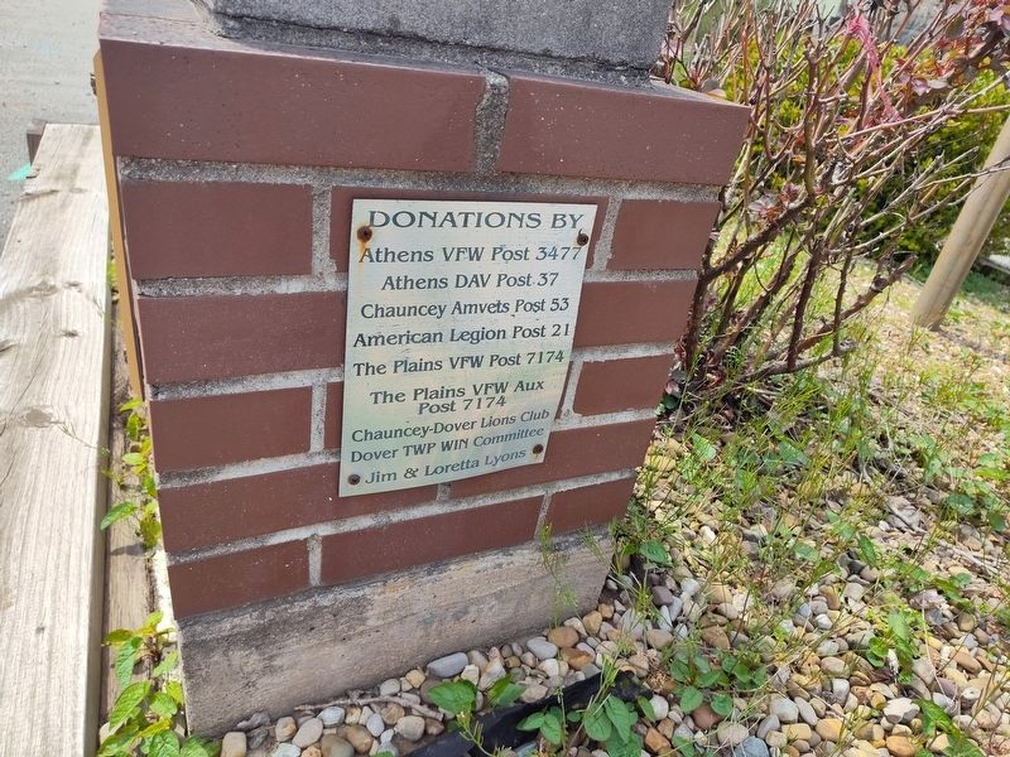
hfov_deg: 73.9
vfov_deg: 58.9
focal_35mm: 23
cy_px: 378
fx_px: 671
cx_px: 505
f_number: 1.8
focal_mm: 5.56
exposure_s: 1/731
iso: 100
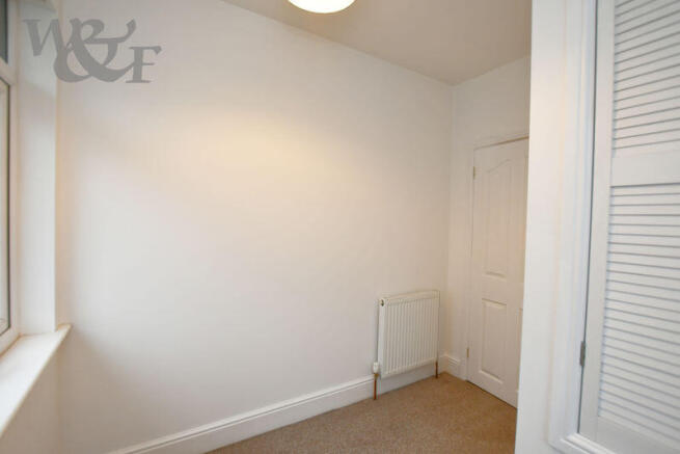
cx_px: 340
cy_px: 227
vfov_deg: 73.8
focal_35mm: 16
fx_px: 302
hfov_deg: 96.7
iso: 320
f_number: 4
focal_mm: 11
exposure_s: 1/60
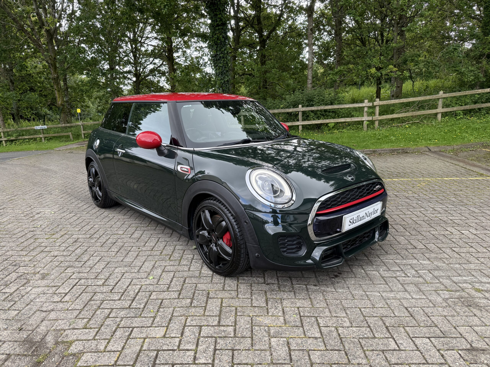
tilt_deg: -12.8
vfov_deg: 56.8
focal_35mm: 24
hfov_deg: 71.6
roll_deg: +0.6
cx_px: 245
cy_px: 184
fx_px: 340
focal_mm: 6.76
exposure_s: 1/381
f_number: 1.78
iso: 100
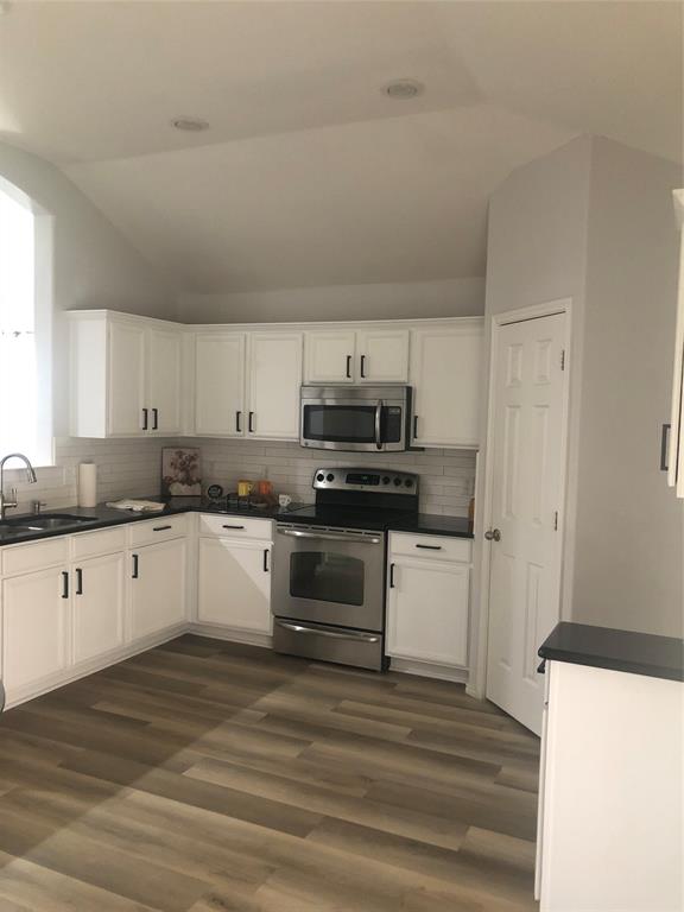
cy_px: 456
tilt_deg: -3.7
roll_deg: -1.5
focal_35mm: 28
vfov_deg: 63.4
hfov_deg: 49.7
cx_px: 342
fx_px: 738
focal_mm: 3.99
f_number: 1.8
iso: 80
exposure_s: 1/6
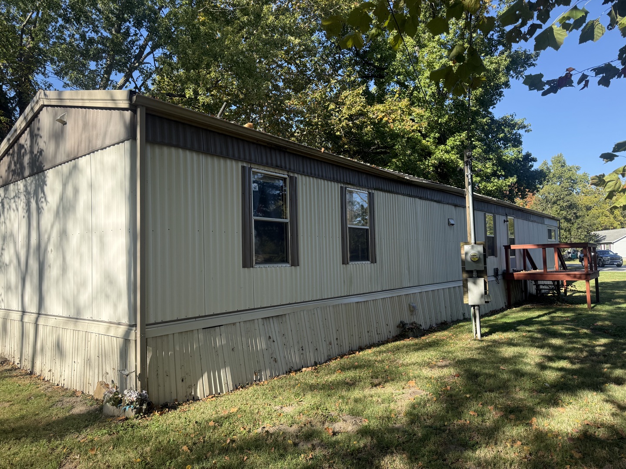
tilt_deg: +3.1
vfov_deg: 56.8
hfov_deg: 71.6
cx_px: 313
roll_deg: +1.5
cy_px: 234
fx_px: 434
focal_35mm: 24
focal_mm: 6.76
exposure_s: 1/2000
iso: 100
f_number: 1.78
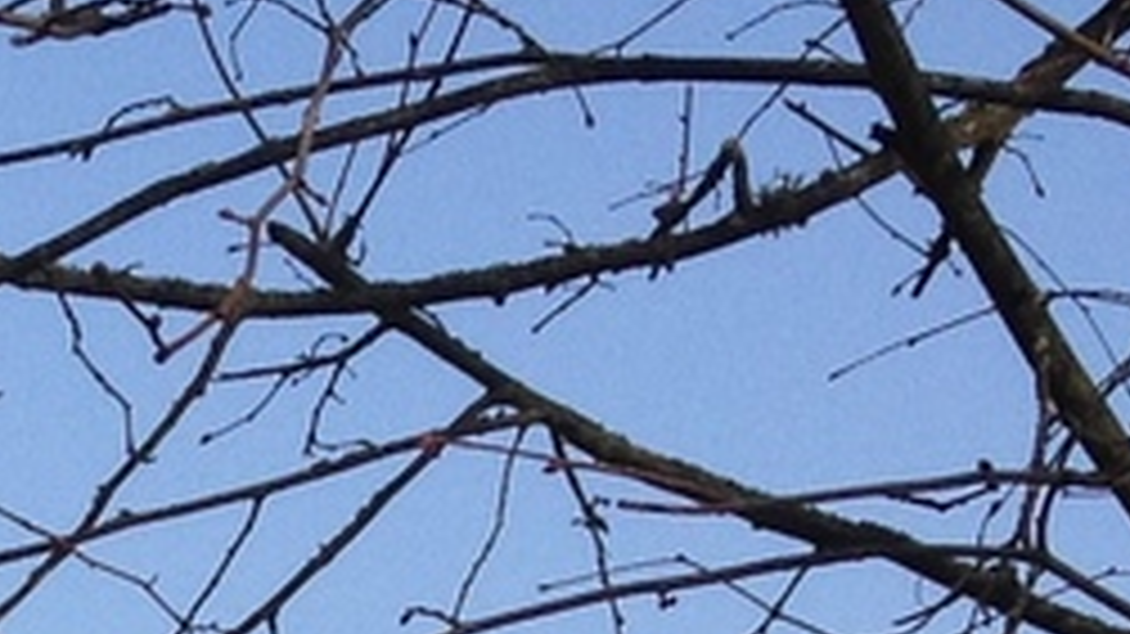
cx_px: -1040
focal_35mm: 243
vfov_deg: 4.7
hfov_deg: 8.5
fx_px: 7279
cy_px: 2113
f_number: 2.4
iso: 50
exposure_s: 1/1104
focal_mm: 4.28
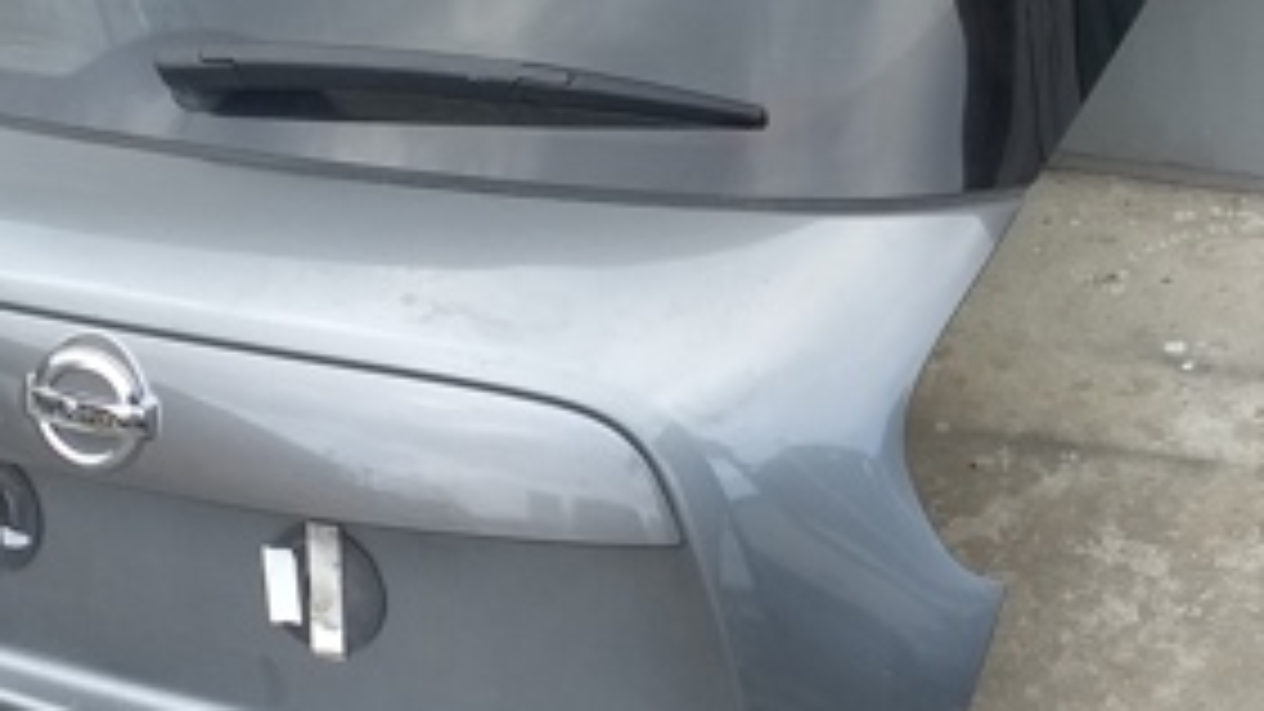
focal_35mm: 67
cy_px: 99
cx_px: 634
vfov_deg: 17.8
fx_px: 2245
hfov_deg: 31.4
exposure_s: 1/168
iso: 40
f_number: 1.9
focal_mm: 3.6
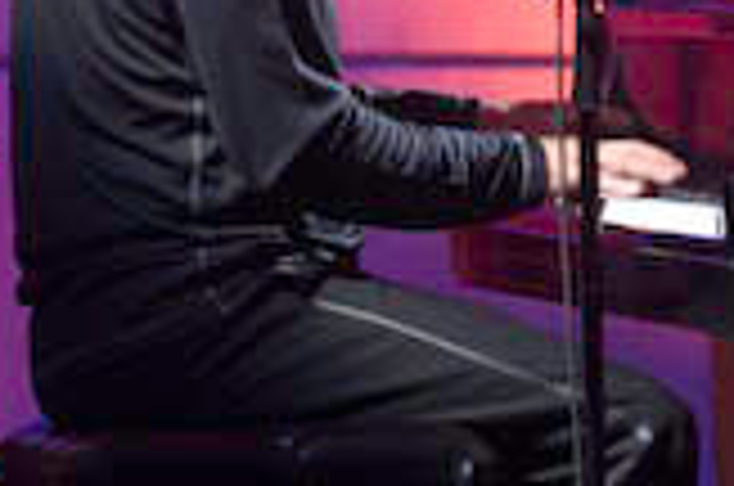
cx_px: 653
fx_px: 8709
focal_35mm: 428
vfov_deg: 3.2
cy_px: -68
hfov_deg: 4.8
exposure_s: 1/40
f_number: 2.8
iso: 800
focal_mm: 116
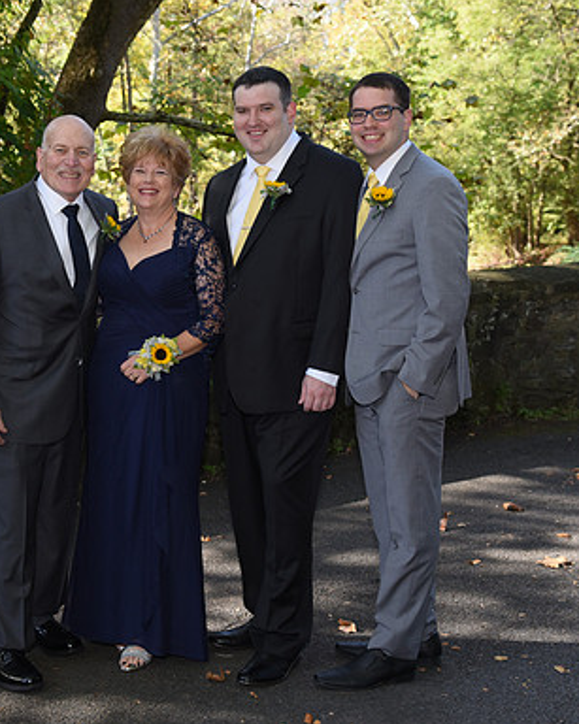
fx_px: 1457
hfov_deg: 22.2
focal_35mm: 68
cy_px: 363
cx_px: 128
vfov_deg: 27.9
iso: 640
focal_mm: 48
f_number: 6.3
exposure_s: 1/200
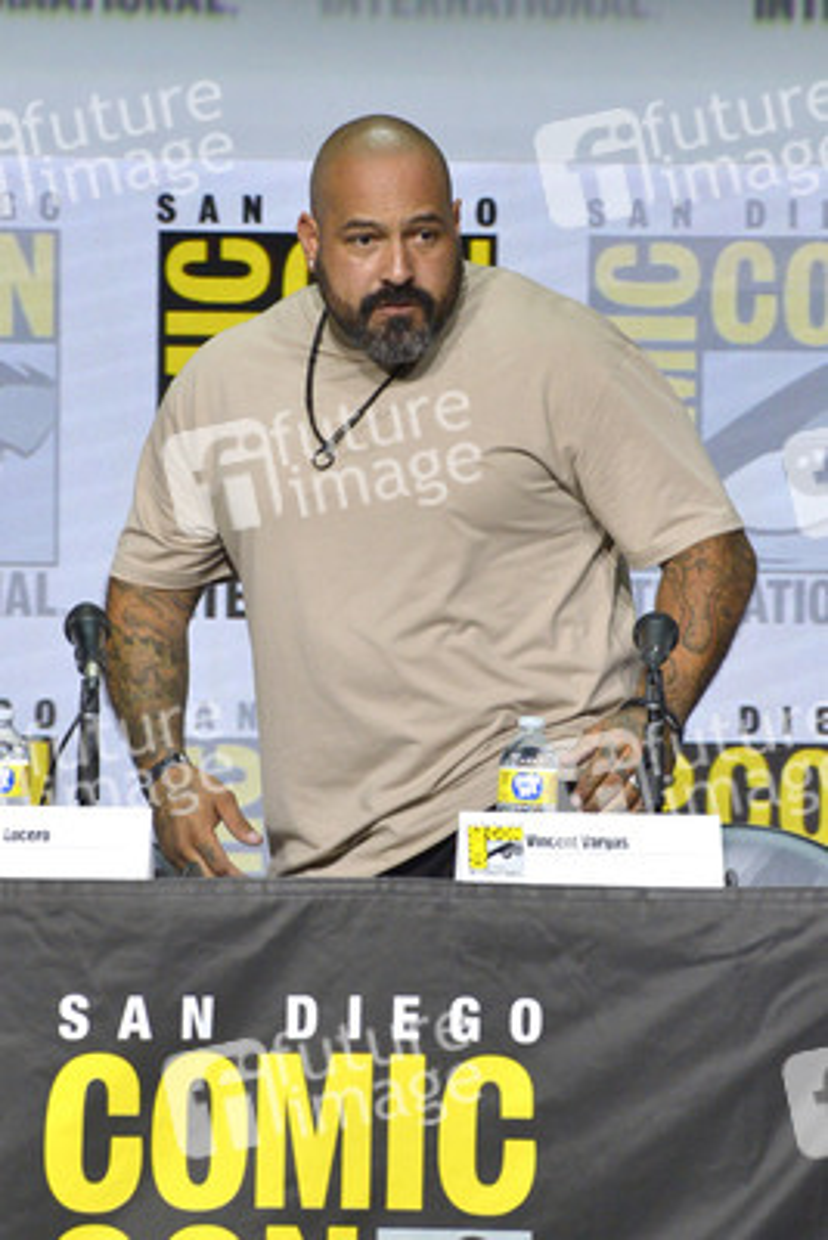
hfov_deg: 4.9
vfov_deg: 7.4
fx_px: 9651
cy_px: 620
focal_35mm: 280
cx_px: 414
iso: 1600
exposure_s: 1/250
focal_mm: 280
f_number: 6.3
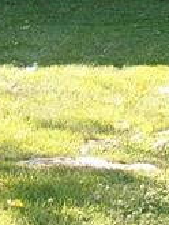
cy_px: -98
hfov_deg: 6.5
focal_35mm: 229
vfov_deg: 8.5
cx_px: -16
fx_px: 1489
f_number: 3.9
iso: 80
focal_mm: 6.61
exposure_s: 1/100
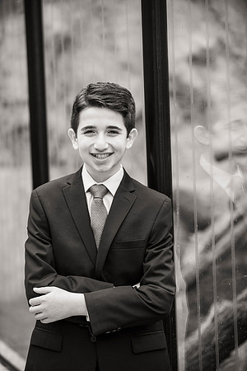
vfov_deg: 17.1
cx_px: 124
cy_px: 186
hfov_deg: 11.4
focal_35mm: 120
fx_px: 1235
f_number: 3.5
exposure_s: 1/640
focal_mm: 120
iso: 400
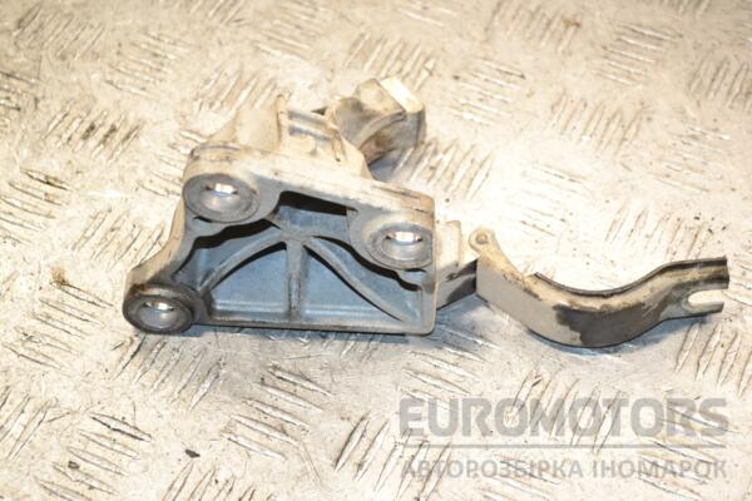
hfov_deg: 24.6
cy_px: 250
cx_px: 376
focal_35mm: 82
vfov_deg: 16.6
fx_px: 1723
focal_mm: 55
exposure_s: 1/200
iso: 1600
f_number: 5.6
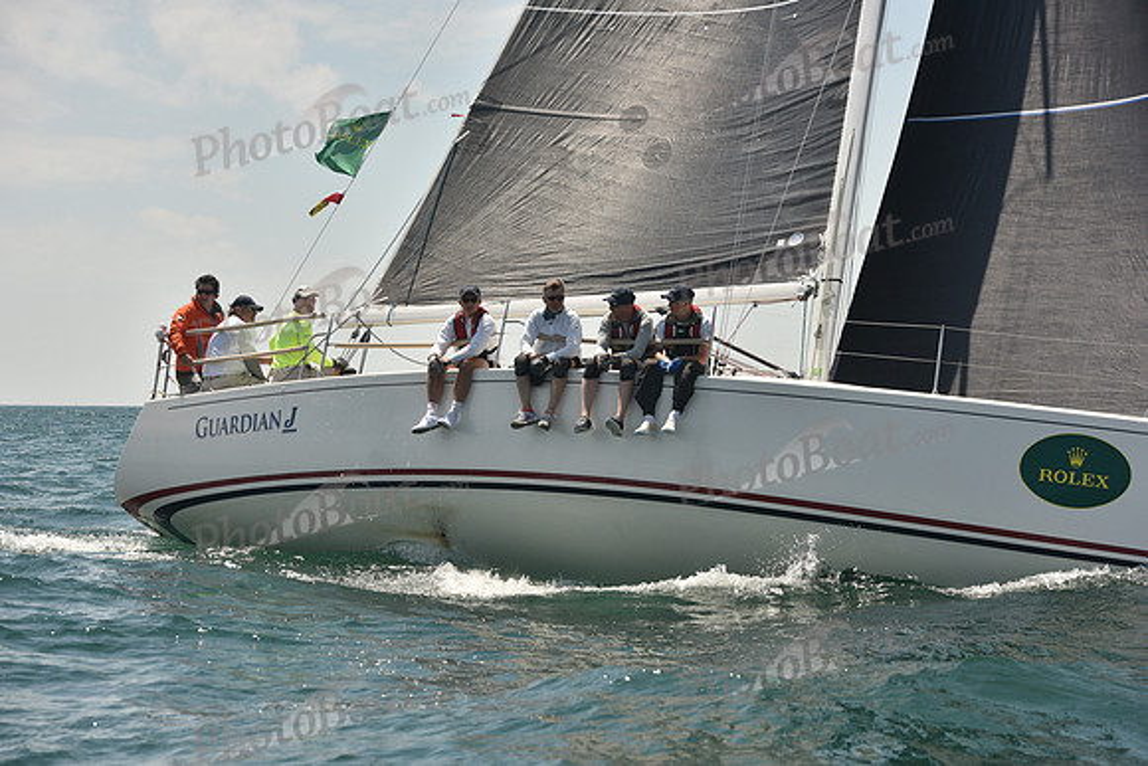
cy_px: 383
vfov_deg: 14.4
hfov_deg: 21.5
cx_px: 574
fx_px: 3030
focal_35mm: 95
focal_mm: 95
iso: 320
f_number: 6.3
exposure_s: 1/1250
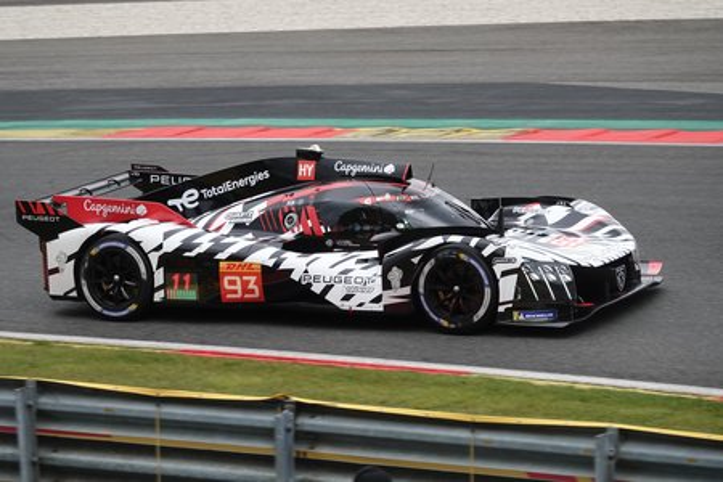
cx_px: 362
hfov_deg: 10.3
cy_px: 241
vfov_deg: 6.9
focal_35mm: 200
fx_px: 4016
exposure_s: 1/1000
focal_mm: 73.24
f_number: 4
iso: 200
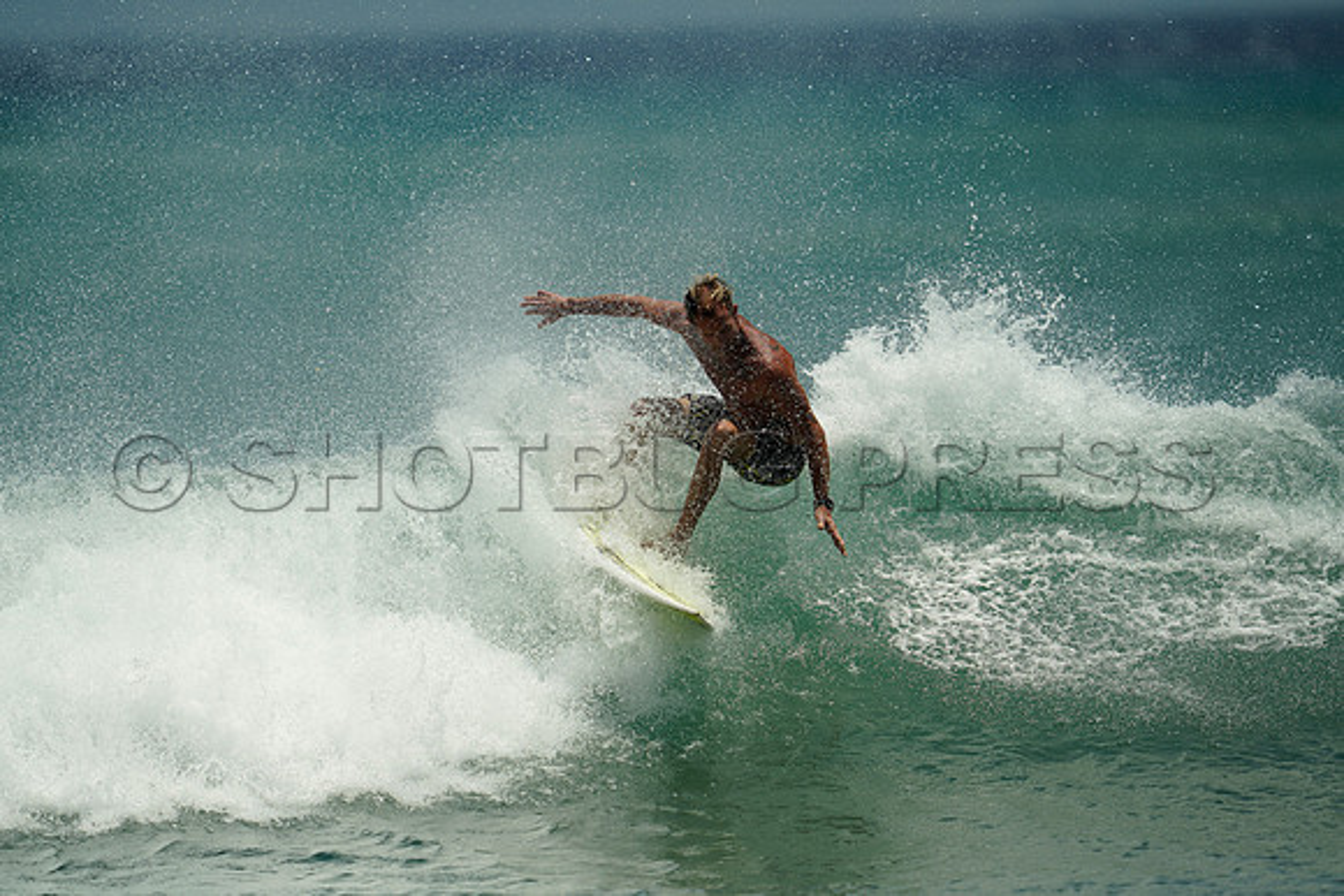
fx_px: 14936
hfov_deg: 5.2
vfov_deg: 3.4
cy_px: 448
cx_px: 672
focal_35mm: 400
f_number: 3.2
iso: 100
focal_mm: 400
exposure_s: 1/1600
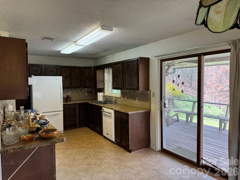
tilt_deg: -2.4
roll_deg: -0.1
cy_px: 90
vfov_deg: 56.8
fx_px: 166
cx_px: 120
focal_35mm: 24
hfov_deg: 71.6
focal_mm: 6.76
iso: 100
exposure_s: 1/120
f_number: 1.78
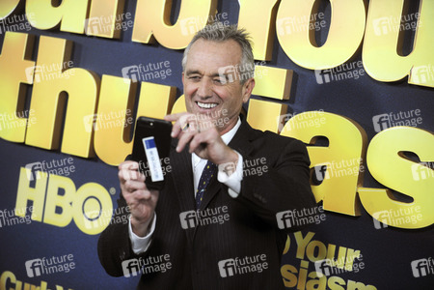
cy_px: 145
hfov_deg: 19.5
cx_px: 217
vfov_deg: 13.0
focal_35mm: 105
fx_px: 1266
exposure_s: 1/640
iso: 1600
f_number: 2.8
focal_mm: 105
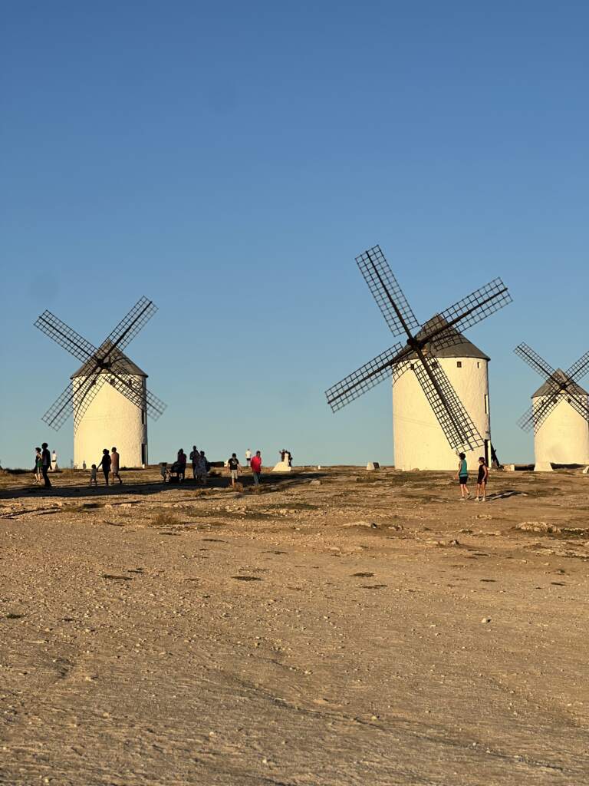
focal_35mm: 77
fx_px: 1747
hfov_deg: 19.1
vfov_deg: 25.3
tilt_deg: +4.9
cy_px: 393
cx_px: 294
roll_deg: +2.7
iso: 32
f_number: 2.8
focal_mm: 9
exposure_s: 1/713
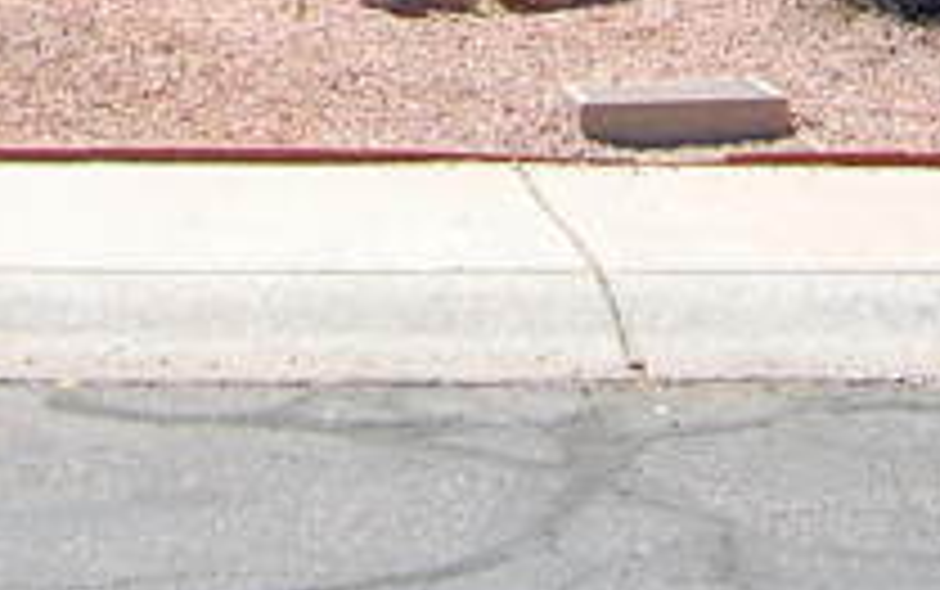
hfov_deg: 12.3
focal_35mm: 169
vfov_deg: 7.1
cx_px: 45
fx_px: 4333
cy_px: -1013
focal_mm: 20
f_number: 8
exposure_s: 1/250
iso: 200
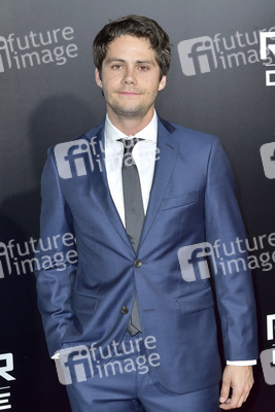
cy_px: 206
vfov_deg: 28.8
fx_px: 801
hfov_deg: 19.5
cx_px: 138
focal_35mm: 70
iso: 400
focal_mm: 70
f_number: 6.3
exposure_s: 1/250
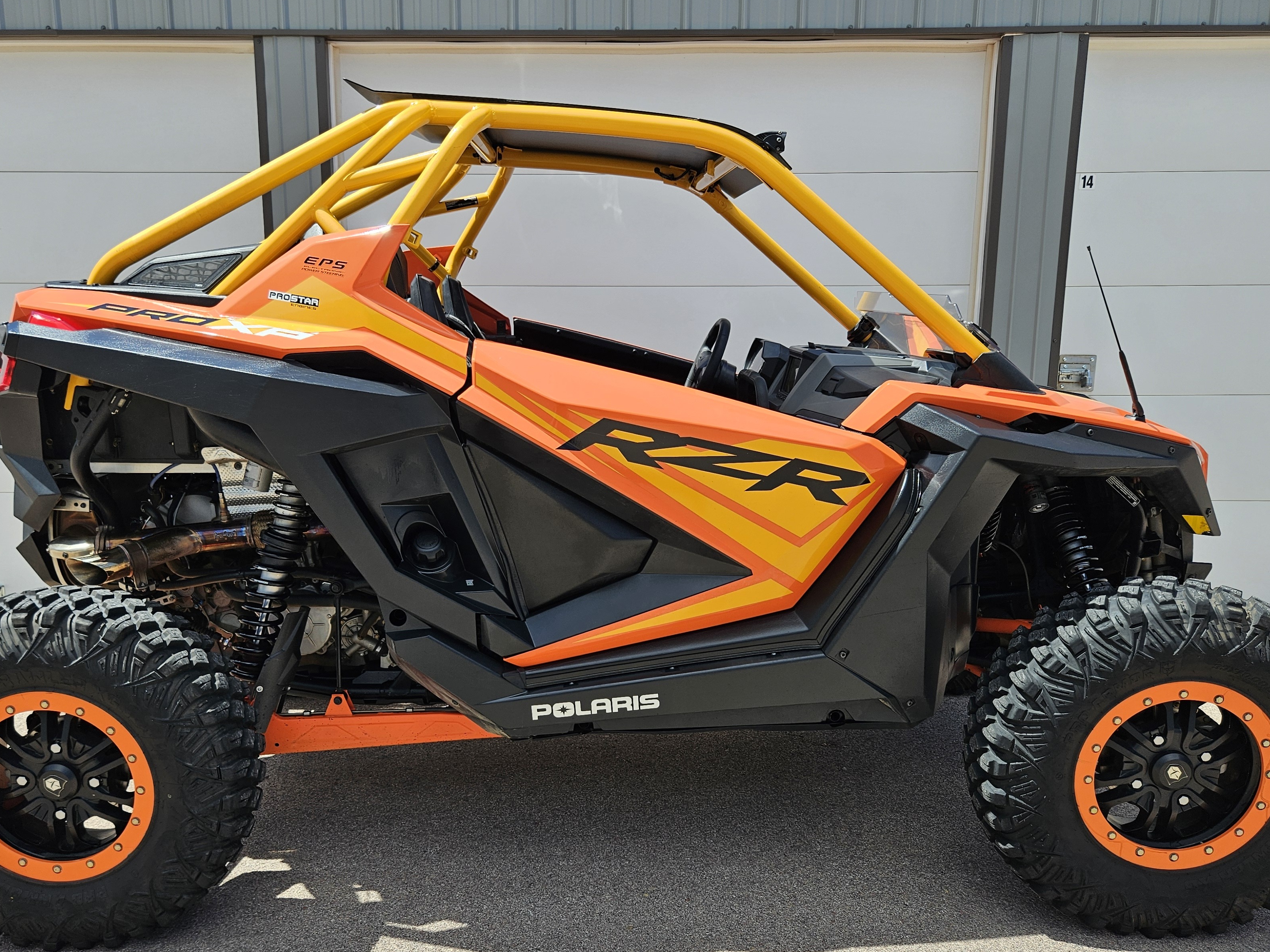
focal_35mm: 29
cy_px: 531
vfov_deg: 48.1
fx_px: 1064
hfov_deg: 61.6
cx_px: 598
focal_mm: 5.4
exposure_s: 1/740
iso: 25
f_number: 1.8
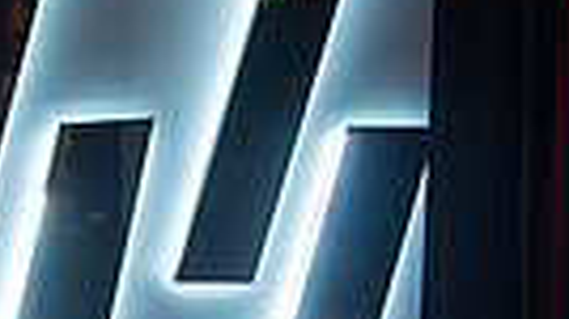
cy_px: 287
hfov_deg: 16.0
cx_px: -522
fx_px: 1643
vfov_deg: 11.0
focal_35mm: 109
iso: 1000
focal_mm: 24
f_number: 1.8
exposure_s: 1/50
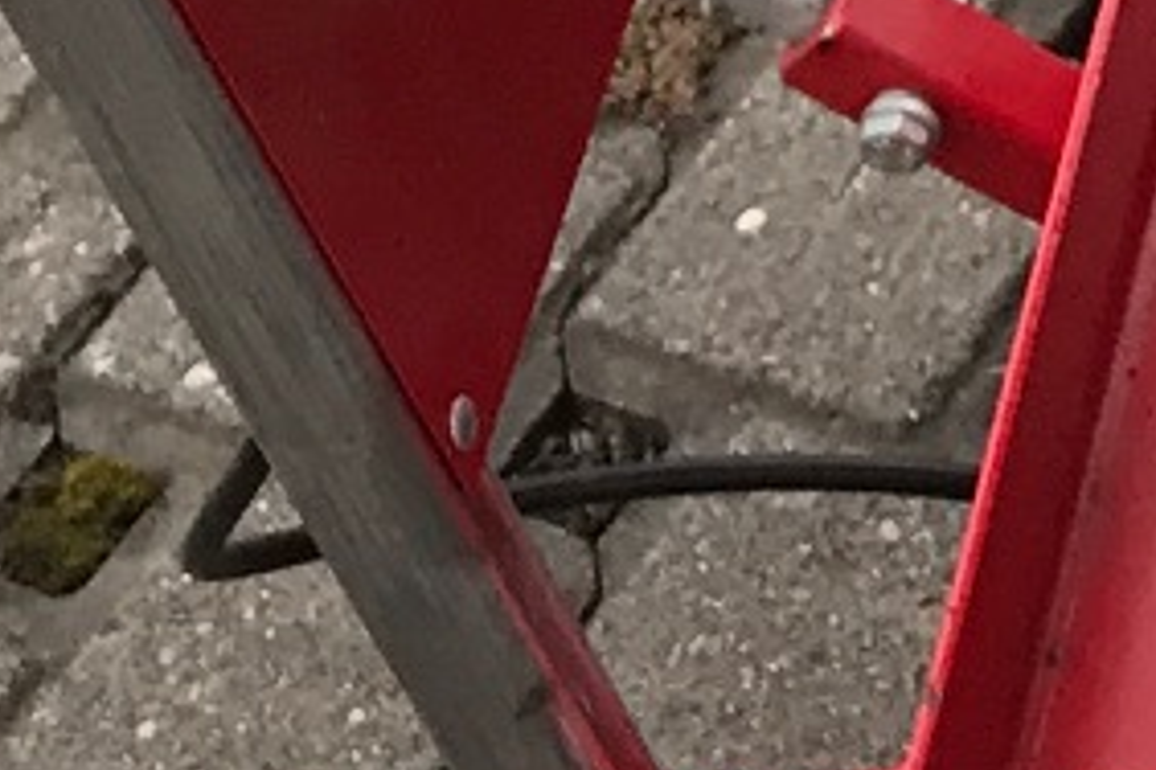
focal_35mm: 208
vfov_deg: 5.9
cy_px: -1913
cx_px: 2886
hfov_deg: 8.8
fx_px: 6679
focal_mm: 3.99
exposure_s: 1/618
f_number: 1.8
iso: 20
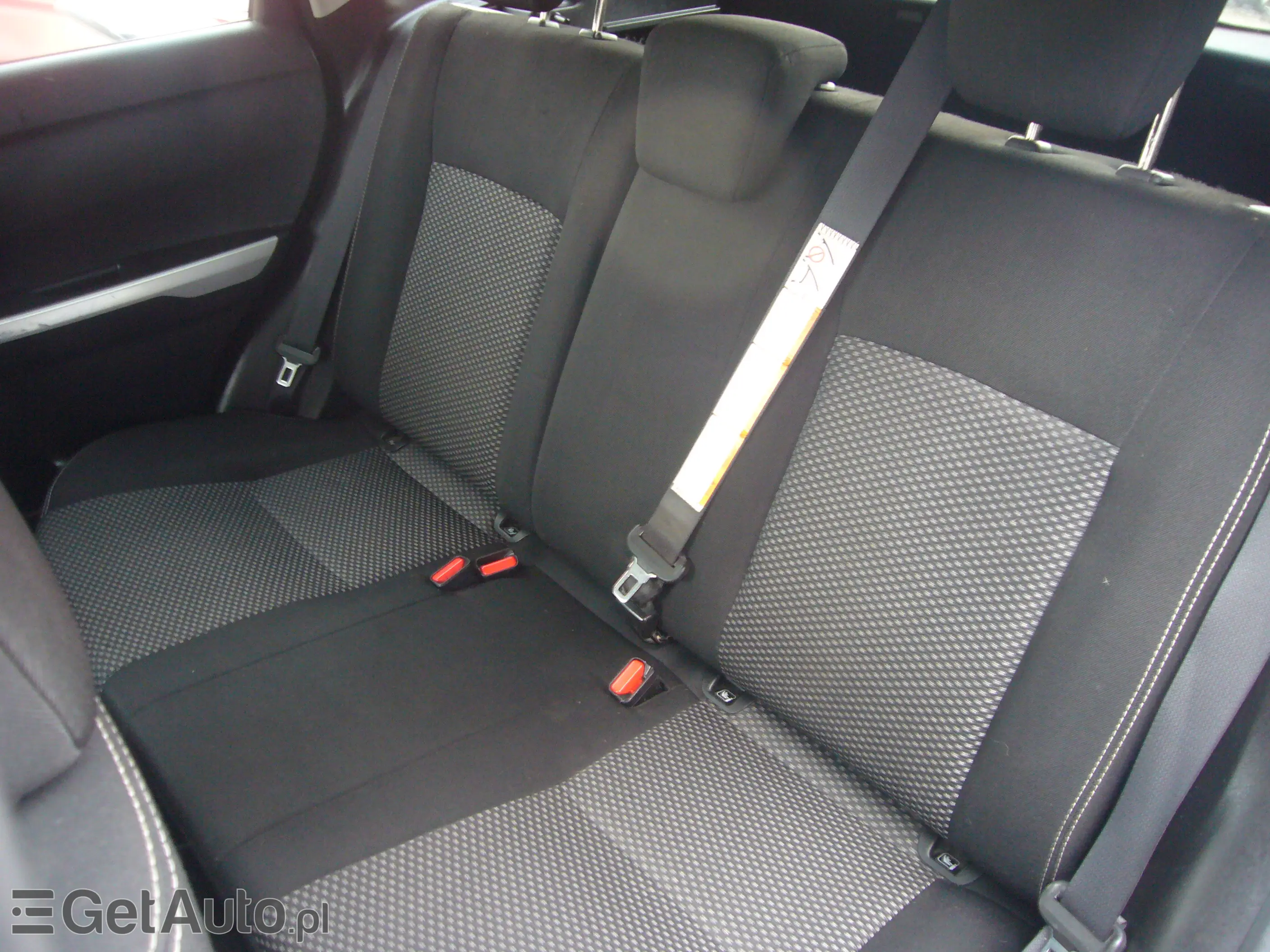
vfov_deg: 49.7
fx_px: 1027
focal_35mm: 28
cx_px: 635
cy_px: 476
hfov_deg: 63.4
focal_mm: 4.6
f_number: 2.8
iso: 200
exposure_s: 1/15
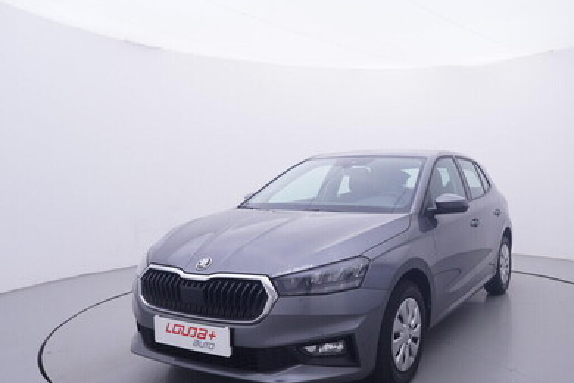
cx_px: 380
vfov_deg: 41.4
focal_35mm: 32
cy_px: 204
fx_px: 505
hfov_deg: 57.9
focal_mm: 15
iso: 200
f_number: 5
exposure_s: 1/80
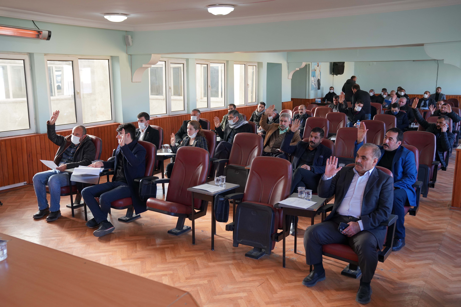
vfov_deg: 40.0
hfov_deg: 57.2
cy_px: 154
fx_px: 423
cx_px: 230
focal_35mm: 33
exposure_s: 1/160
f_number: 4
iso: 1250
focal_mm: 33
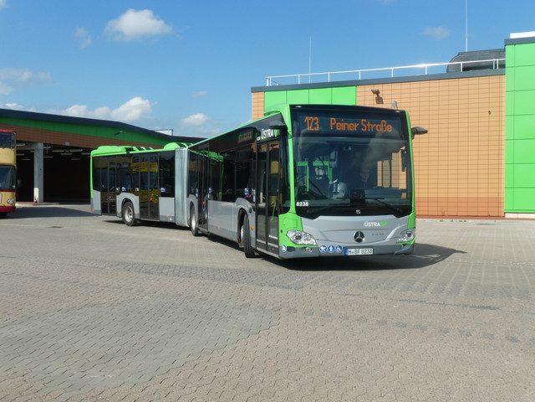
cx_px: 268
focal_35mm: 35
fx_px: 541
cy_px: 201
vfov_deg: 40.7
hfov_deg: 52.6
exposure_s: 1/200
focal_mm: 6.3
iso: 80
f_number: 3.7
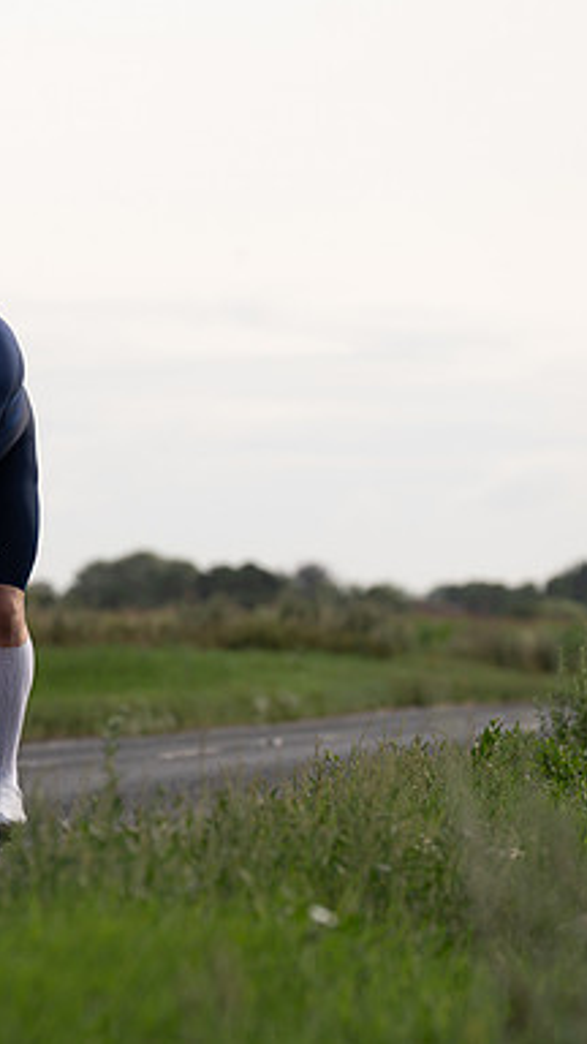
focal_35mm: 228
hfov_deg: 5.3
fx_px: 6309
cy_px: 521
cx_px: -71
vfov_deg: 9.5
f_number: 4
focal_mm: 144
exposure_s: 1/1000
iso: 160
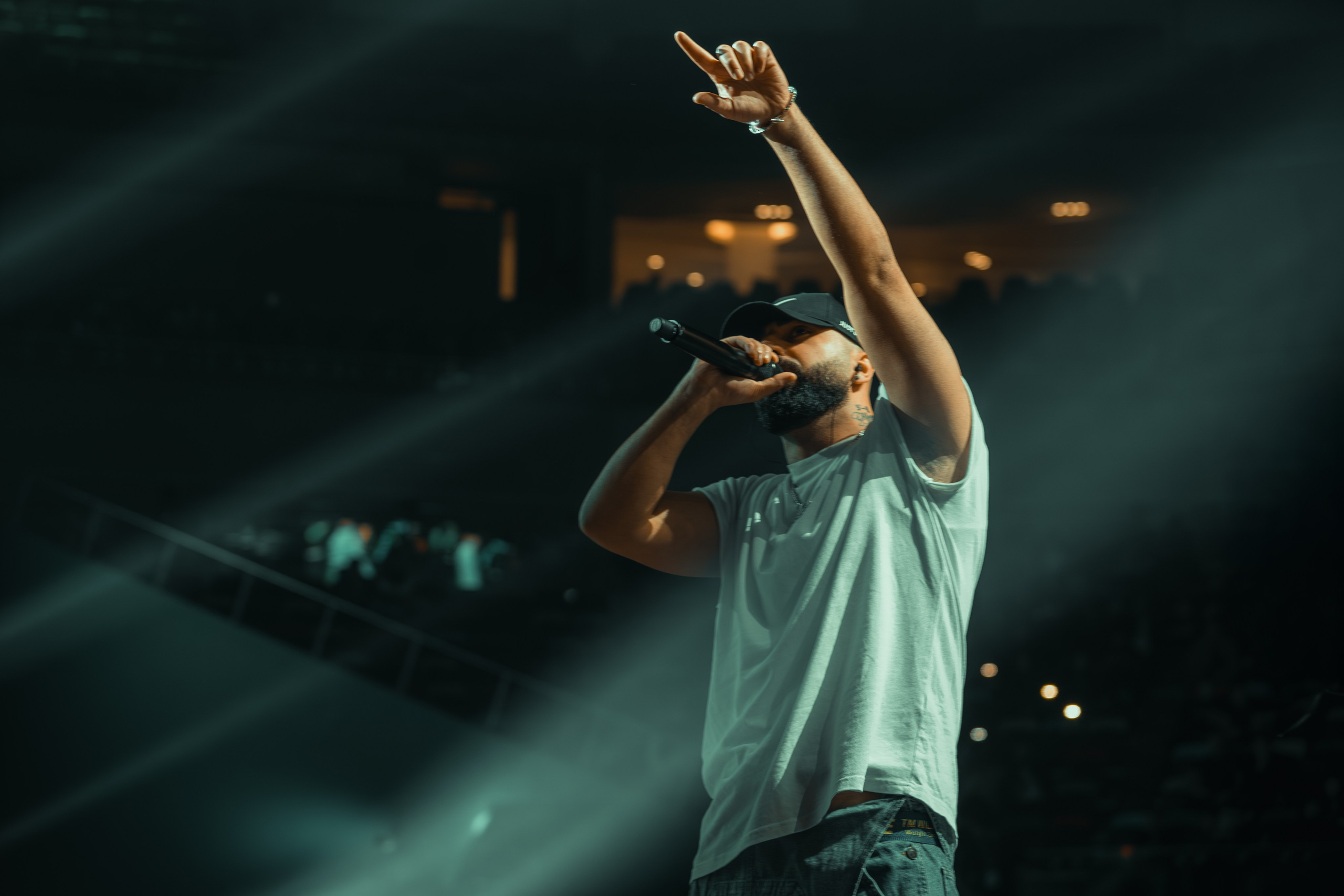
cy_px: 448
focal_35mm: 70
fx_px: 2613
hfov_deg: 28.8
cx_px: 672
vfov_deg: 19.5
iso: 1000
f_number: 3.5
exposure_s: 1/160
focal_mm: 70
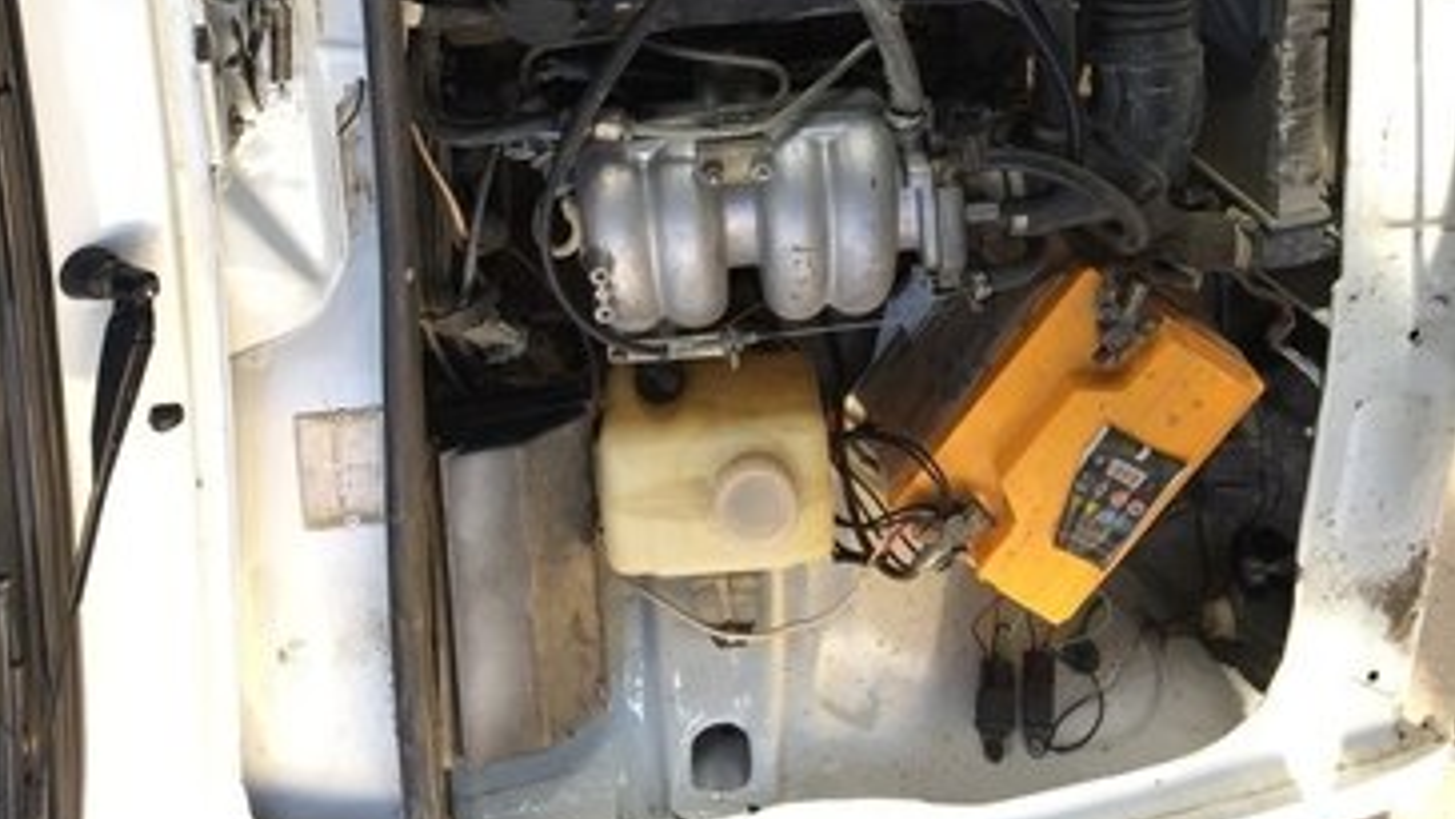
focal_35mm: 43
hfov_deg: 47.3
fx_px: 1659
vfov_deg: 25.4
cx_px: 716
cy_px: -116
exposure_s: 1/100
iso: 32
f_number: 2.2
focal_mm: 4.15
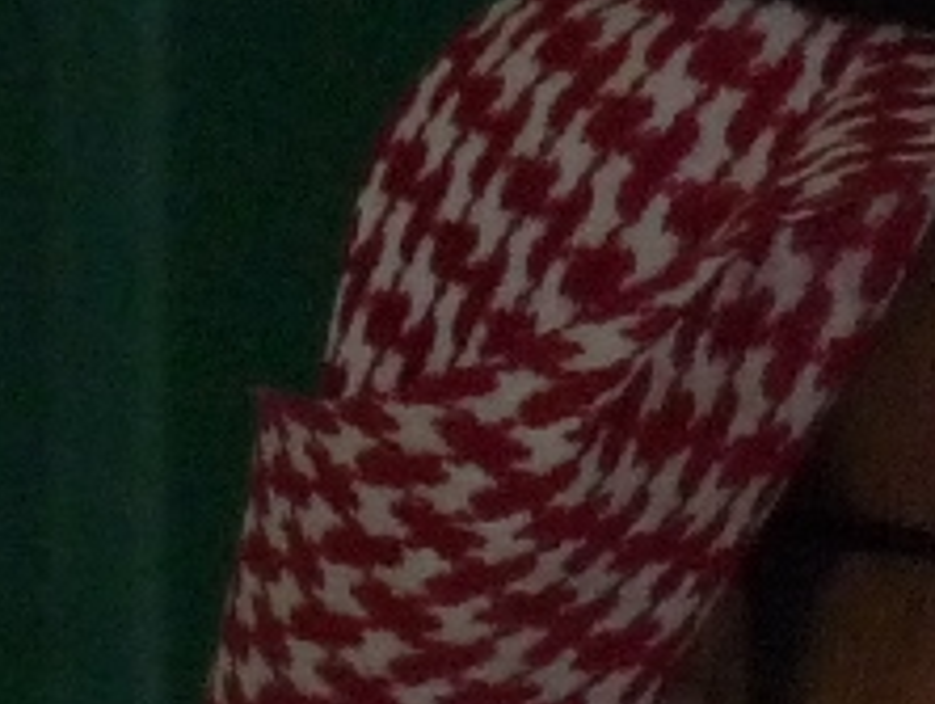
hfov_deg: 0.6
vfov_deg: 0.5
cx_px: 1141
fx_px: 82904
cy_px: 860
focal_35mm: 3066
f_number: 4.4
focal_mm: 85.3
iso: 400
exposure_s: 1/125
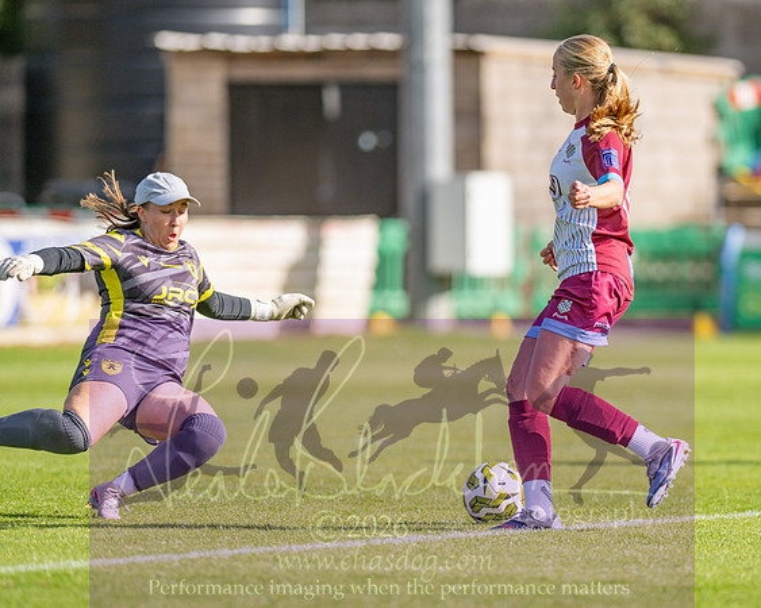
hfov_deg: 4.9
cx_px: 518
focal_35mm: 396
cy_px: 321
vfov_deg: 3.9
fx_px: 8919
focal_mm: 300
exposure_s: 1/3200
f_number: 2.8
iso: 200
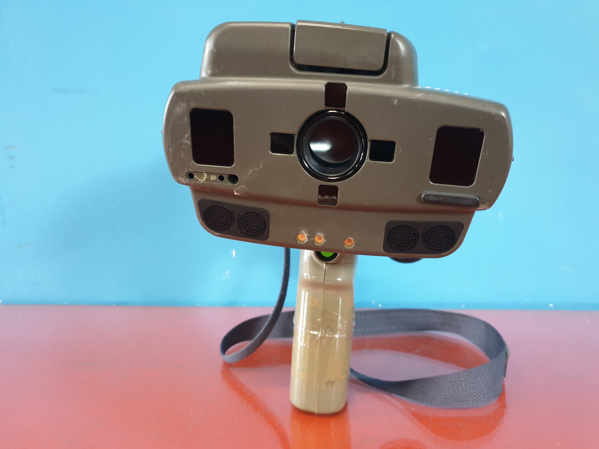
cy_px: 224
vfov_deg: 53.1
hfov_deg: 67.3
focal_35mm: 26
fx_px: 450
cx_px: 300
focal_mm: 4.3
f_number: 1.5
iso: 250
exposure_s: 1/25
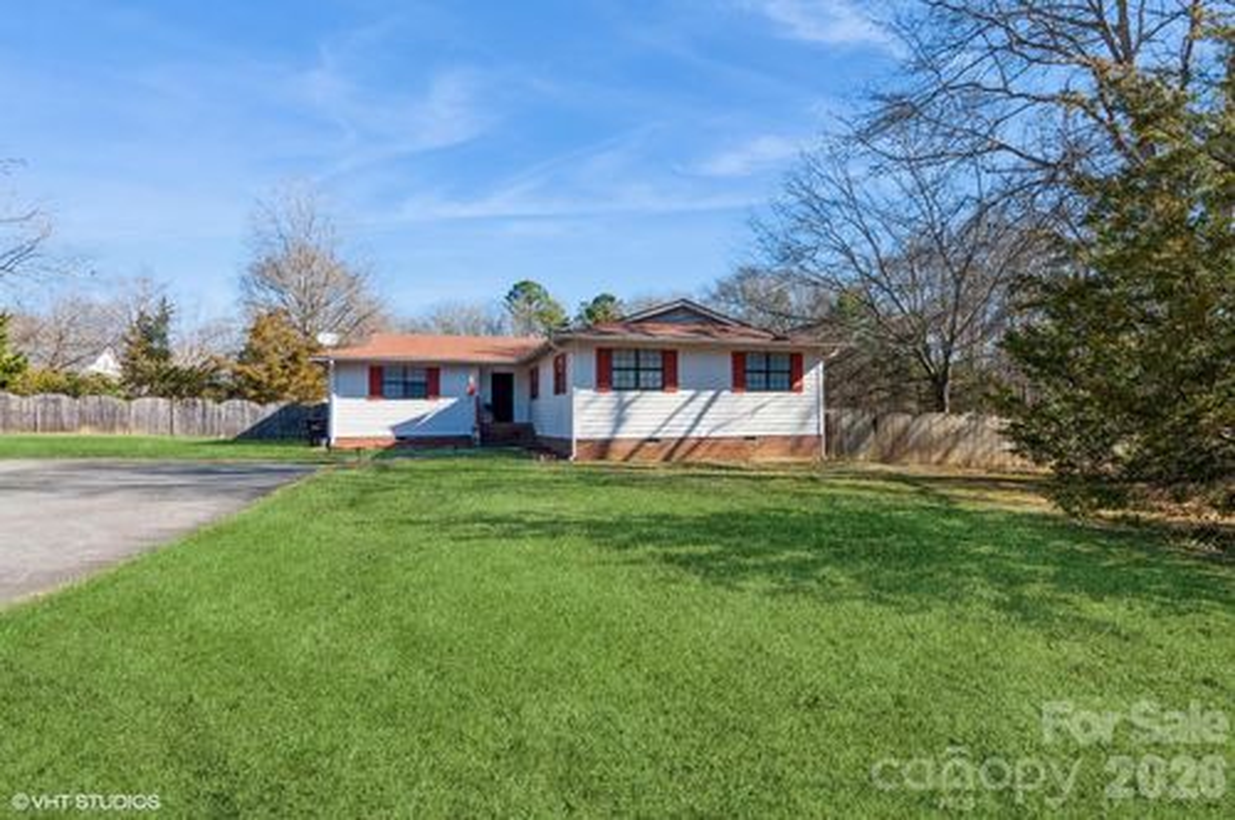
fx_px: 565
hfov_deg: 95.1
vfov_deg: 71.9
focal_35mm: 16
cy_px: 410
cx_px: 618
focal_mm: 11
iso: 200
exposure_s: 1/160
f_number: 8
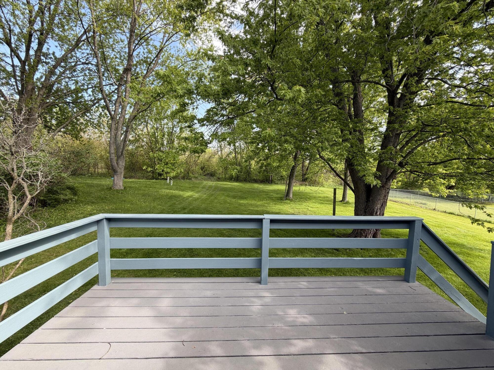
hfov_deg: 102.1
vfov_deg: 85.7
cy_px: 185
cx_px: 247
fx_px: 200
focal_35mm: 14
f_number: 2.2
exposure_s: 1/279
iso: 50
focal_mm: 2.22
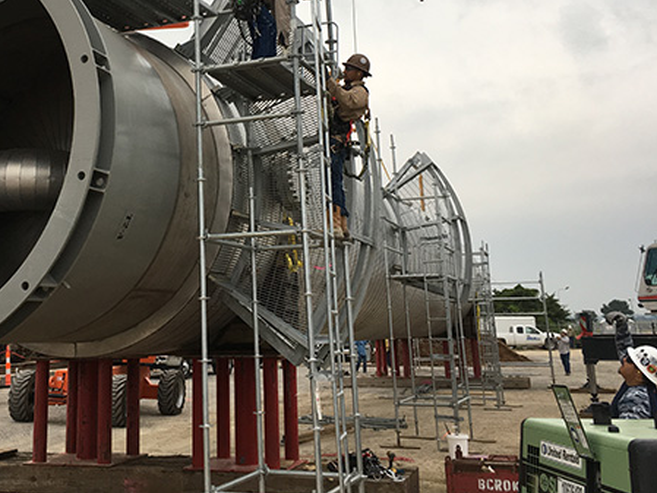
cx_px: 200
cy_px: 105
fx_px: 873
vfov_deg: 30.8
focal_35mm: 46
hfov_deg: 40.5
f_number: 2.2
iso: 32
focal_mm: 4.15
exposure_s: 1/120
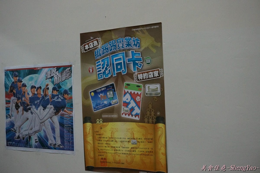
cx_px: 130
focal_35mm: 63
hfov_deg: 31.9
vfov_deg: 21.5
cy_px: 86
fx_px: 455
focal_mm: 42
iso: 3200
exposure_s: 1/160
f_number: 5.6
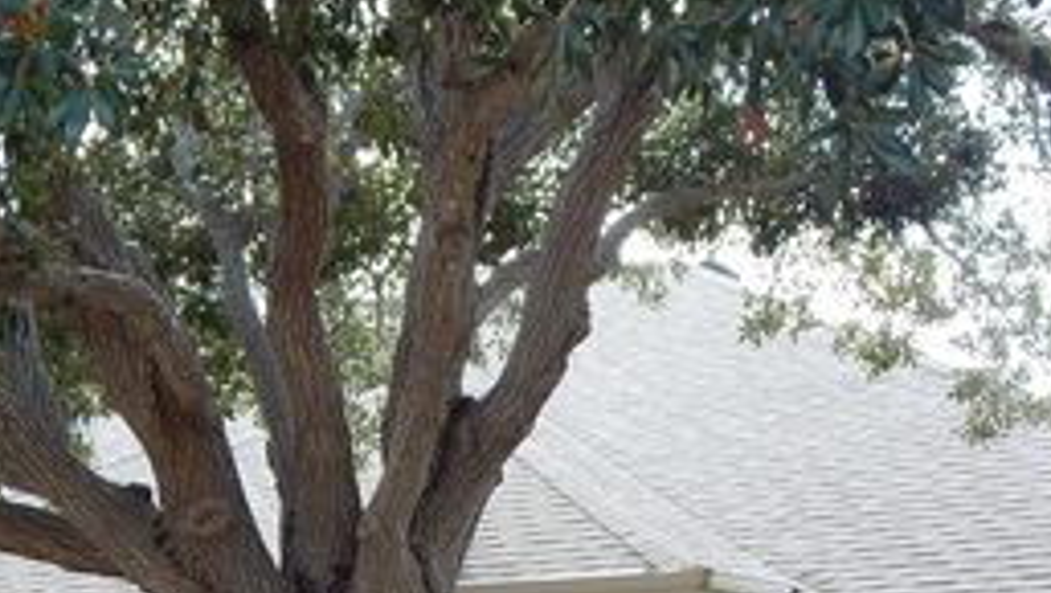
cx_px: 483
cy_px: 726
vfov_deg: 13.0
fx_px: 2538
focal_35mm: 91
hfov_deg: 23.4
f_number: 3.6
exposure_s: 1/160
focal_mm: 7.7
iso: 125
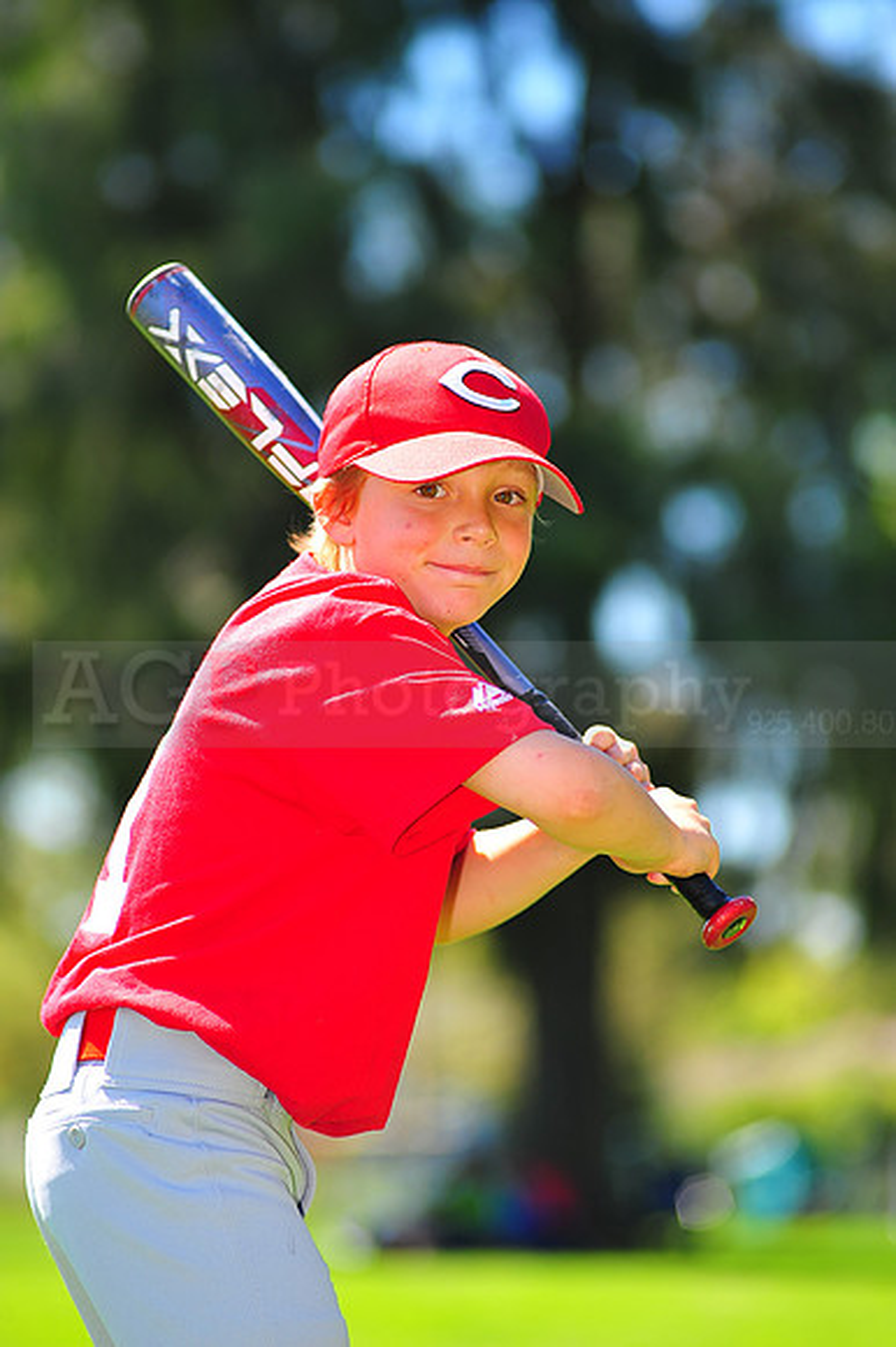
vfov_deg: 11.4
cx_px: 448
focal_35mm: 180
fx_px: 6728
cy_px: 674
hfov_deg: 7.6
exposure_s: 1/500
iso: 200
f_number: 4.5
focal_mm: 180
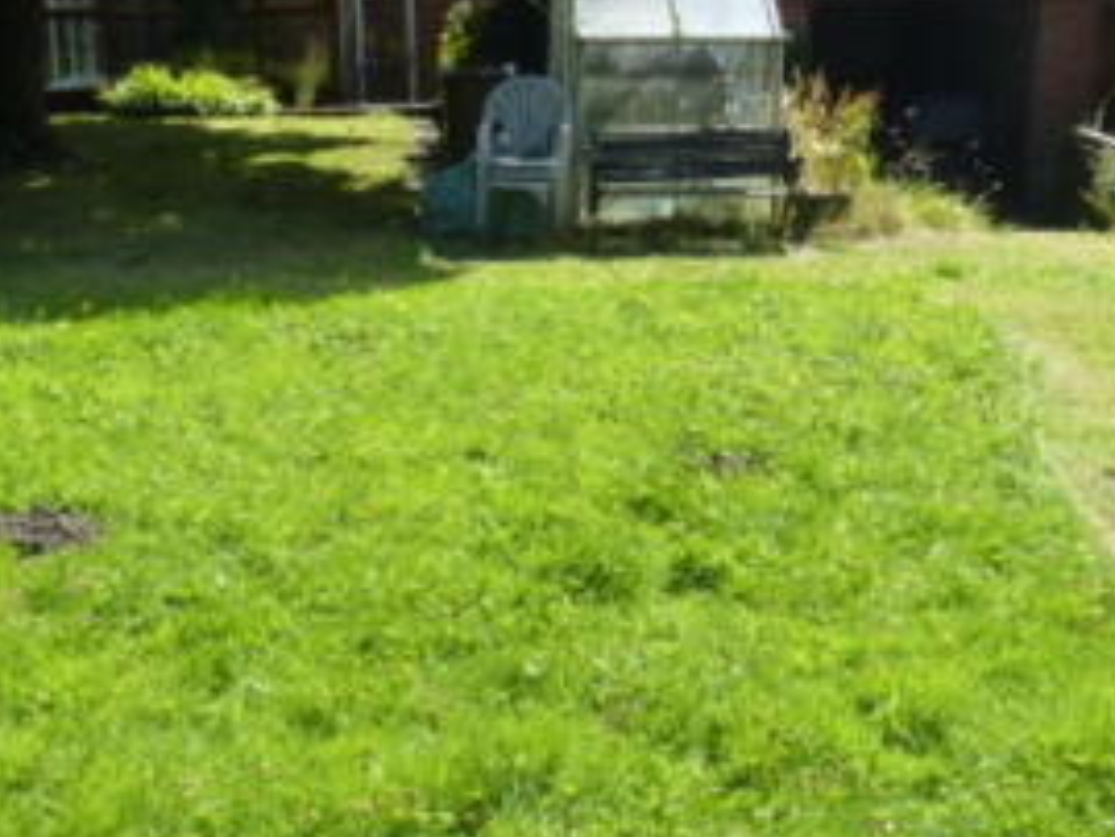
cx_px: 462
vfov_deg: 28.0
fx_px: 1676
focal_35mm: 52
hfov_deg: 36.7
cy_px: 334
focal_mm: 4.3
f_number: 4
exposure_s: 1/250
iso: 100
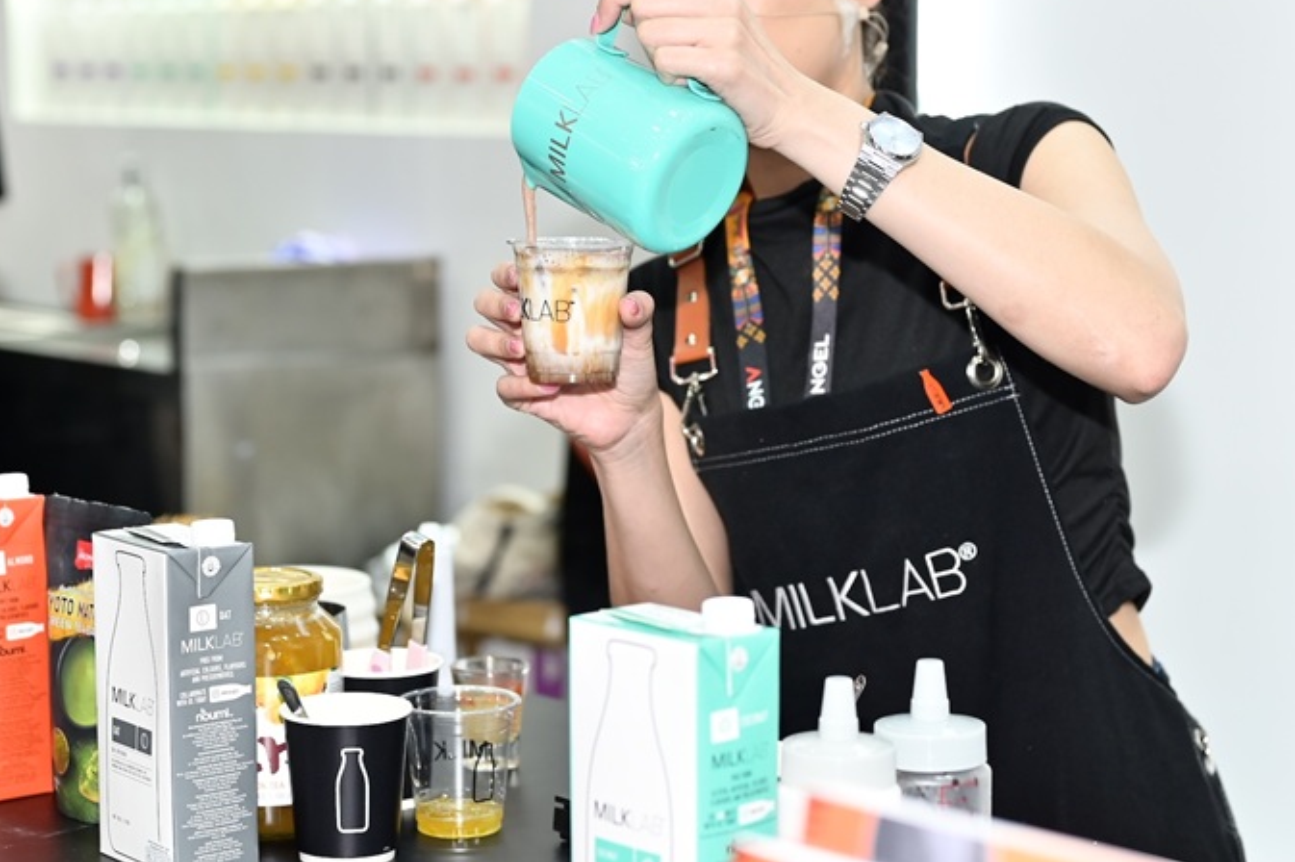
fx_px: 2804
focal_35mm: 78
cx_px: 641
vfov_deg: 17.5
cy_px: 419
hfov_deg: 26.0
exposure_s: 1/200
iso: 640
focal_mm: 50
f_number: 2.8
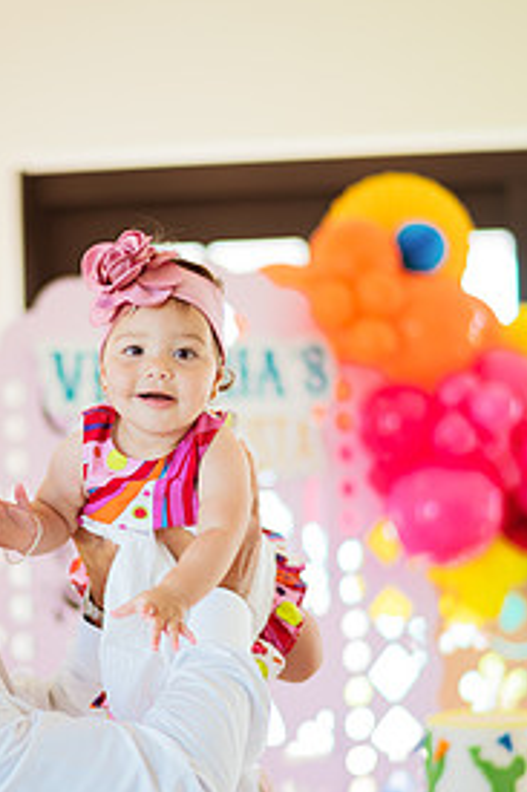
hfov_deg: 14.3
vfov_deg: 21.4
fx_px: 2089
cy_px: 478
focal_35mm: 95
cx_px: 153
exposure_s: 1/400
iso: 250
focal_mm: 58
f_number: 1.6
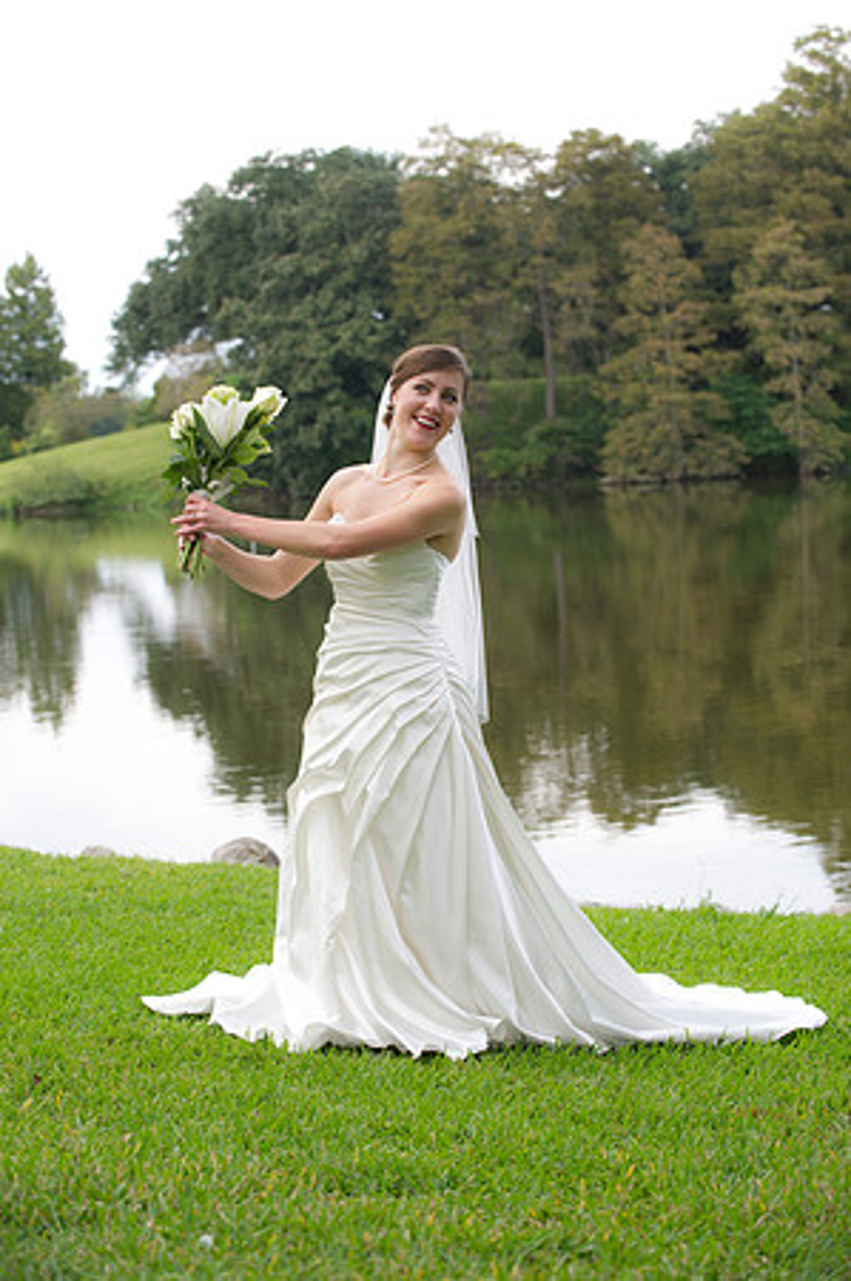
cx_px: 426
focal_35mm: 86
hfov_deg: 15.9
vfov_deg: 23.7
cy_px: 640
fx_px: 3056
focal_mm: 86
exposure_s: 1/200
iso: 320
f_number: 4.5
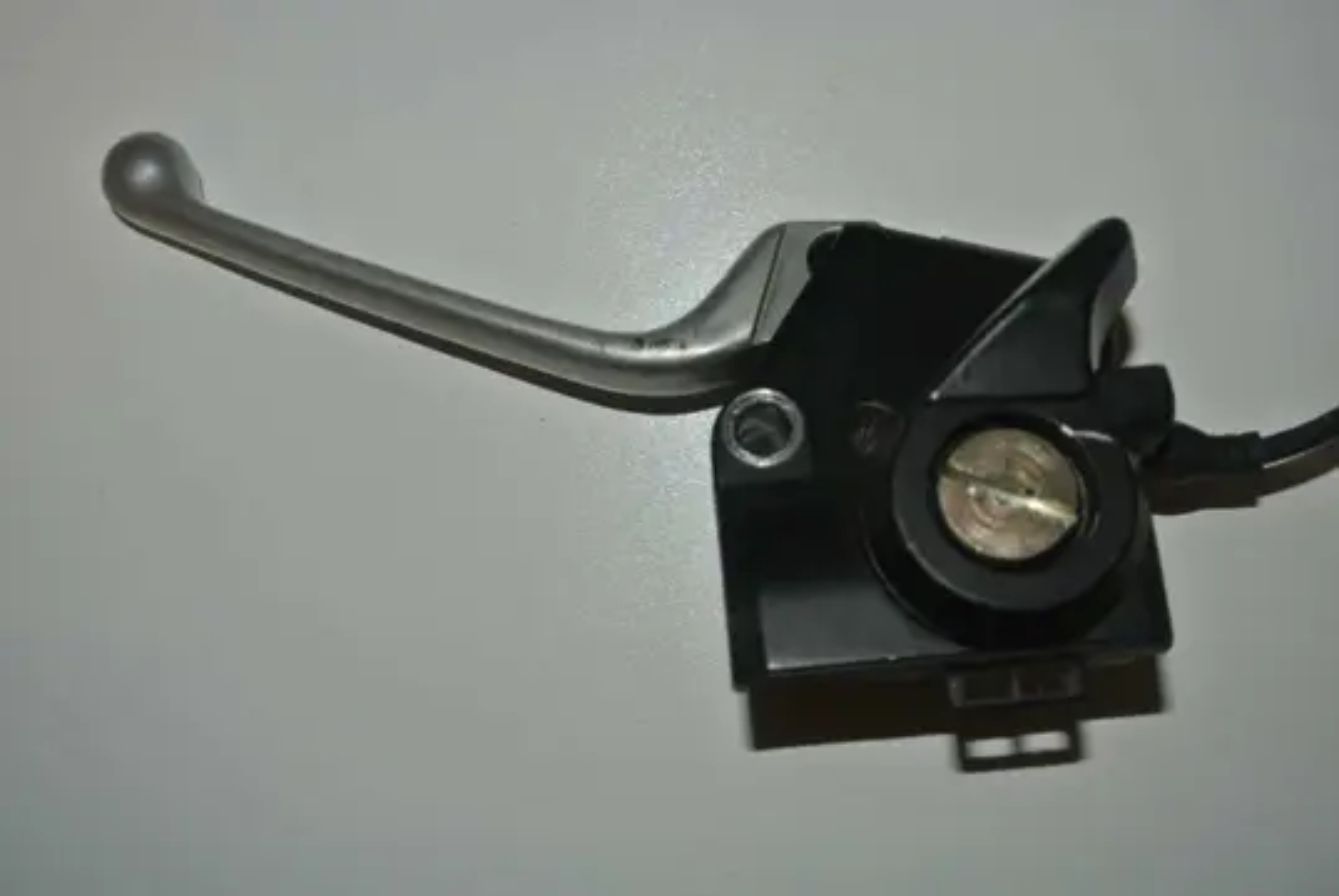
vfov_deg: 34.3
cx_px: 670
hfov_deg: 49.5
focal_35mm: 39
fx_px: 1452
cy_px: 448
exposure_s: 1/60
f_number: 4
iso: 200
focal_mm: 14.5
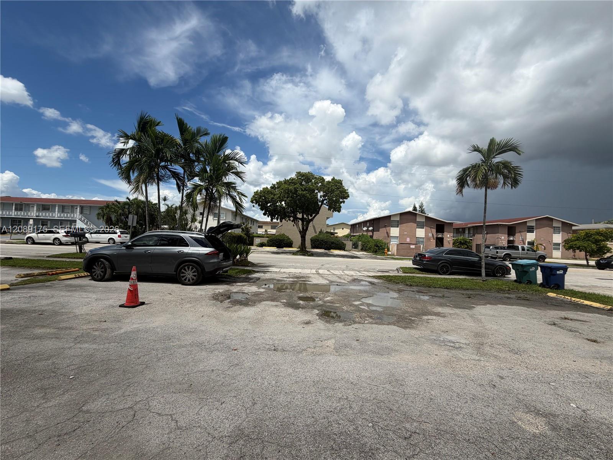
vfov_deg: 85.7
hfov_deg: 102.1
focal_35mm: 14
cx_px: 306
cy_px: 230
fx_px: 248
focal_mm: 2.22
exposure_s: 1/1572
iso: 20
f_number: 2.2
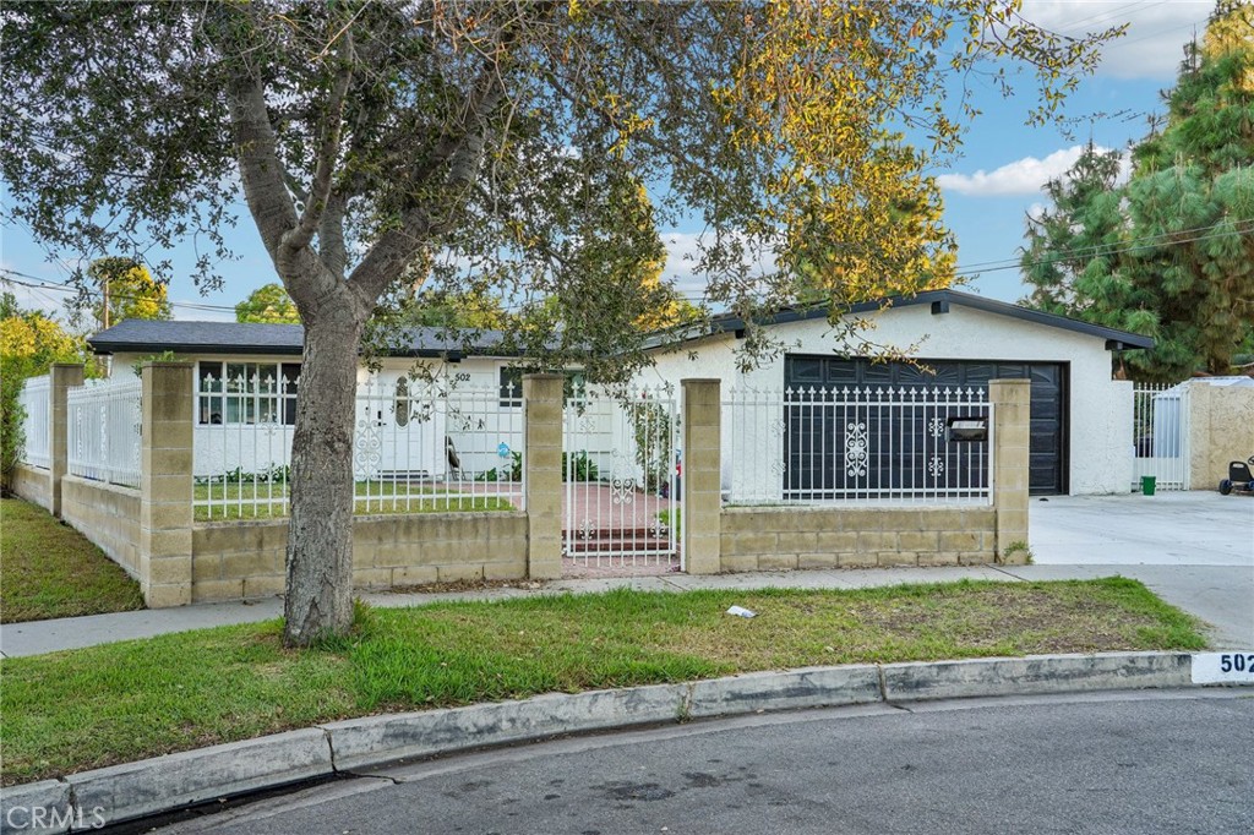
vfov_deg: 43.6
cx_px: 627
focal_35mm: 30
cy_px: 418
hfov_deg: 61.9
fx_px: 1045
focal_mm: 30
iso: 160
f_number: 8
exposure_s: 1/60
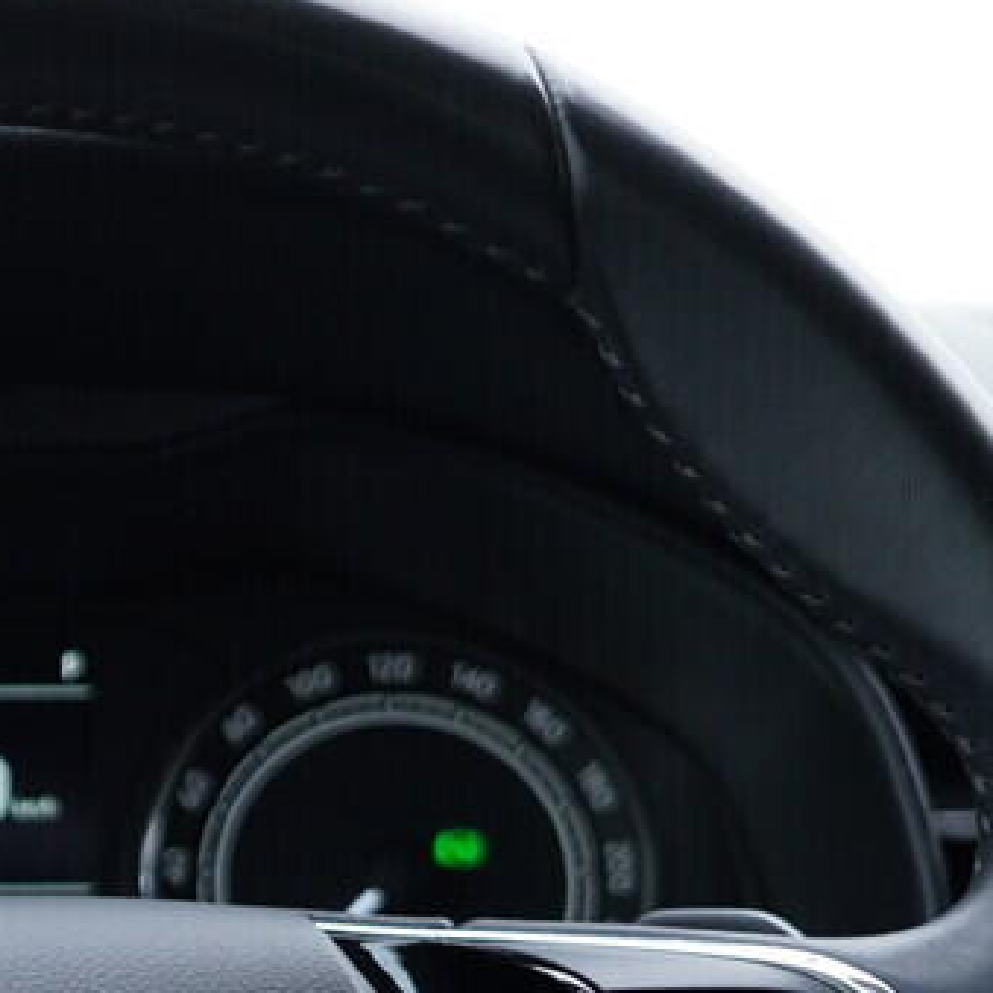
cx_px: -62
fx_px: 4219
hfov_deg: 13.2
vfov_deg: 13.2
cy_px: 1087
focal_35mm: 130
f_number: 2.8
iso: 200
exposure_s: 1/40
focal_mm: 24
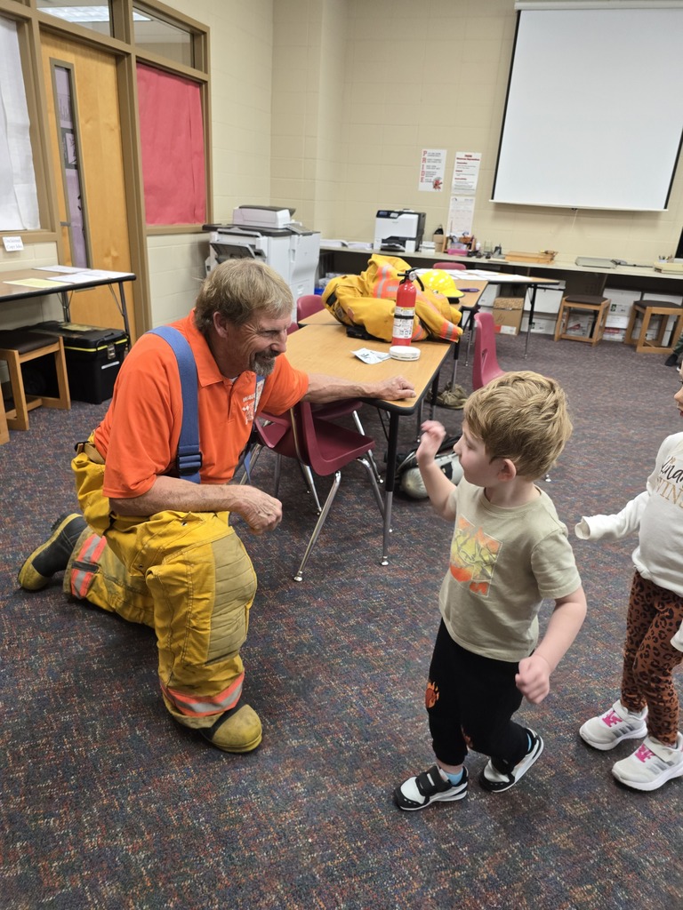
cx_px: 342
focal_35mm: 23
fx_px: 605
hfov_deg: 58.9
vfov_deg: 73.9
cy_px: 455
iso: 320
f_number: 1.7
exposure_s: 1/120
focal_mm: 6.3
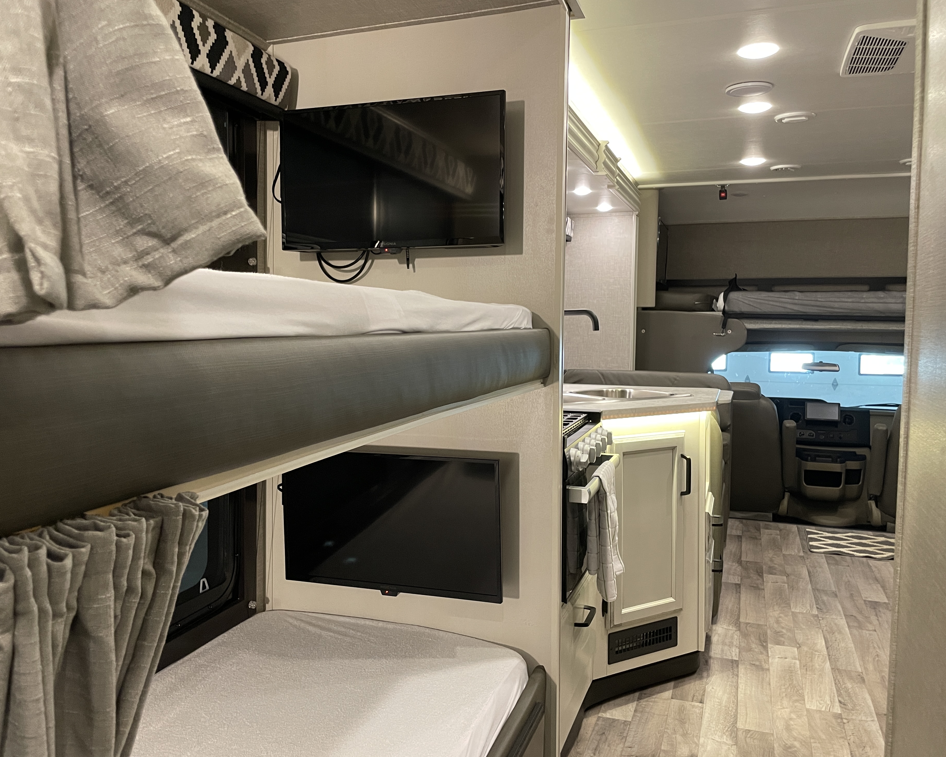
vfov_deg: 51.5
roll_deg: -0.8
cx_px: 458
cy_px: 381
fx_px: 784
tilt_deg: -3.9
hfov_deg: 62.2
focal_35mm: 28
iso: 400
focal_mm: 4.2
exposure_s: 1/60
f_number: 1.6
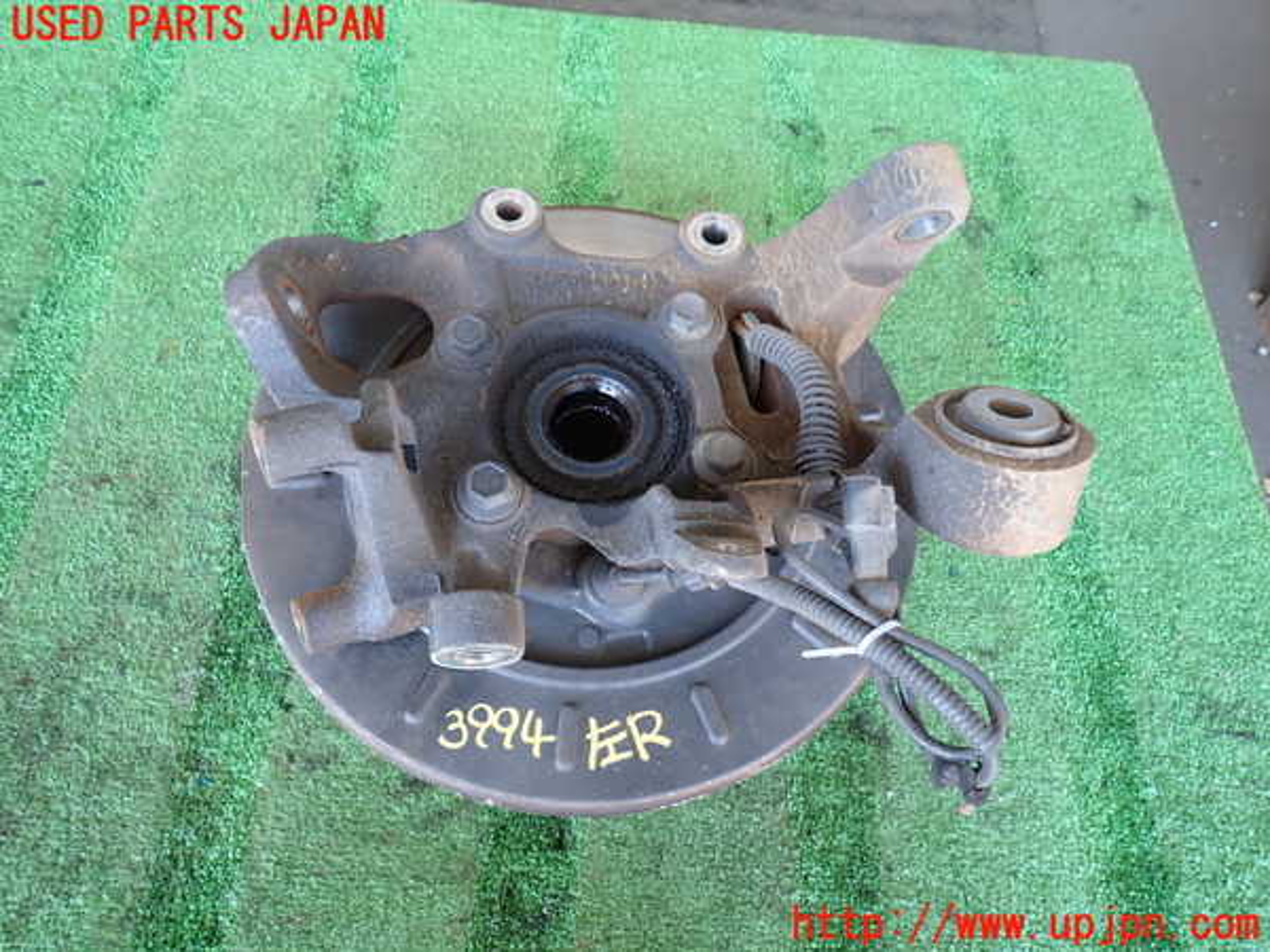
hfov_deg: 69.4
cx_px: 635
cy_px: 476
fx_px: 917
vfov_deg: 54.9
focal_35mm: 25
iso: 200
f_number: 2
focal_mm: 4.5
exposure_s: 1/60
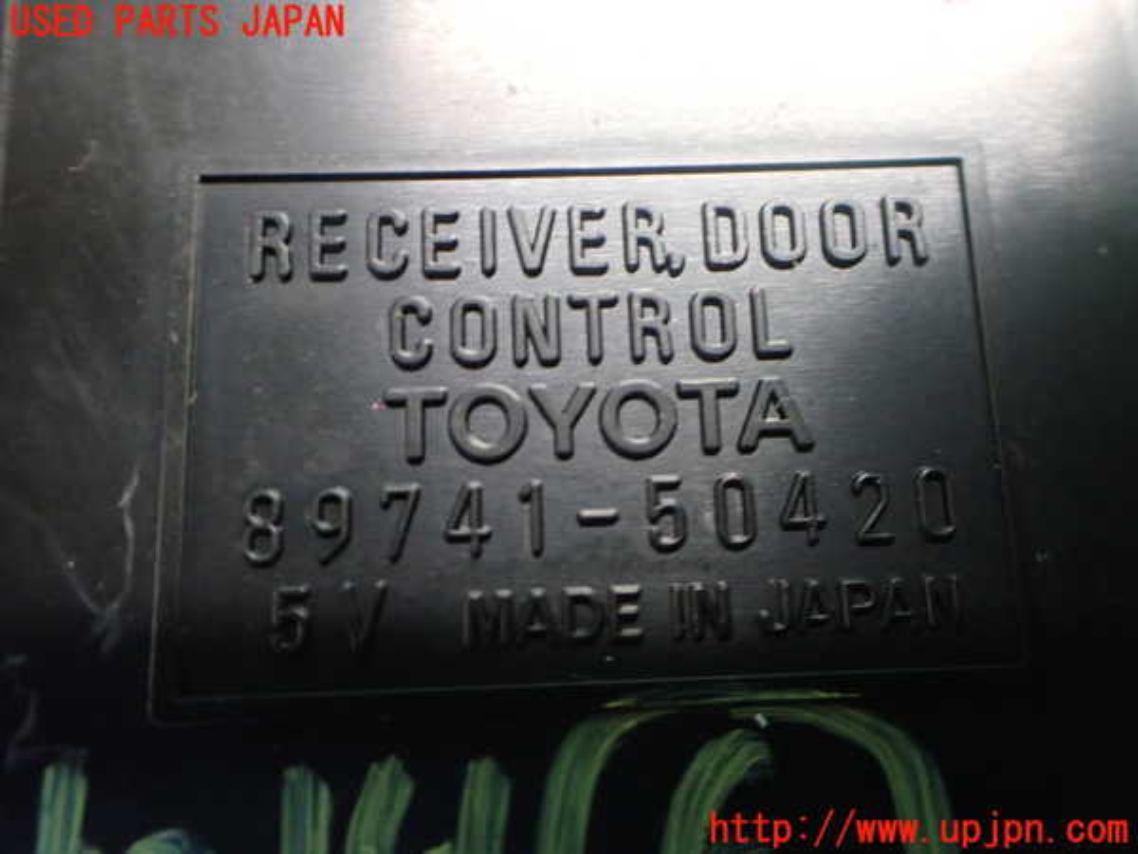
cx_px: 569
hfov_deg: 60.0
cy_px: 427
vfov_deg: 46.8
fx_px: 986
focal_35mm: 30
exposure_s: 1/40
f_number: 2.3
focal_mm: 5.4
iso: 800
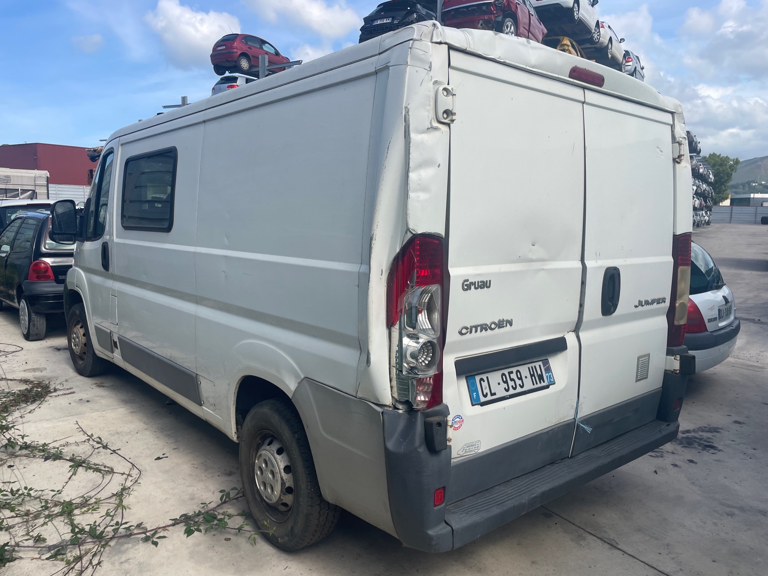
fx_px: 577
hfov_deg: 67.3
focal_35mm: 26
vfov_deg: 53.1
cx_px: 384
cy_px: 288
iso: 32
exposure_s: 1/3040
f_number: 1.6
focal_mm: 4.2
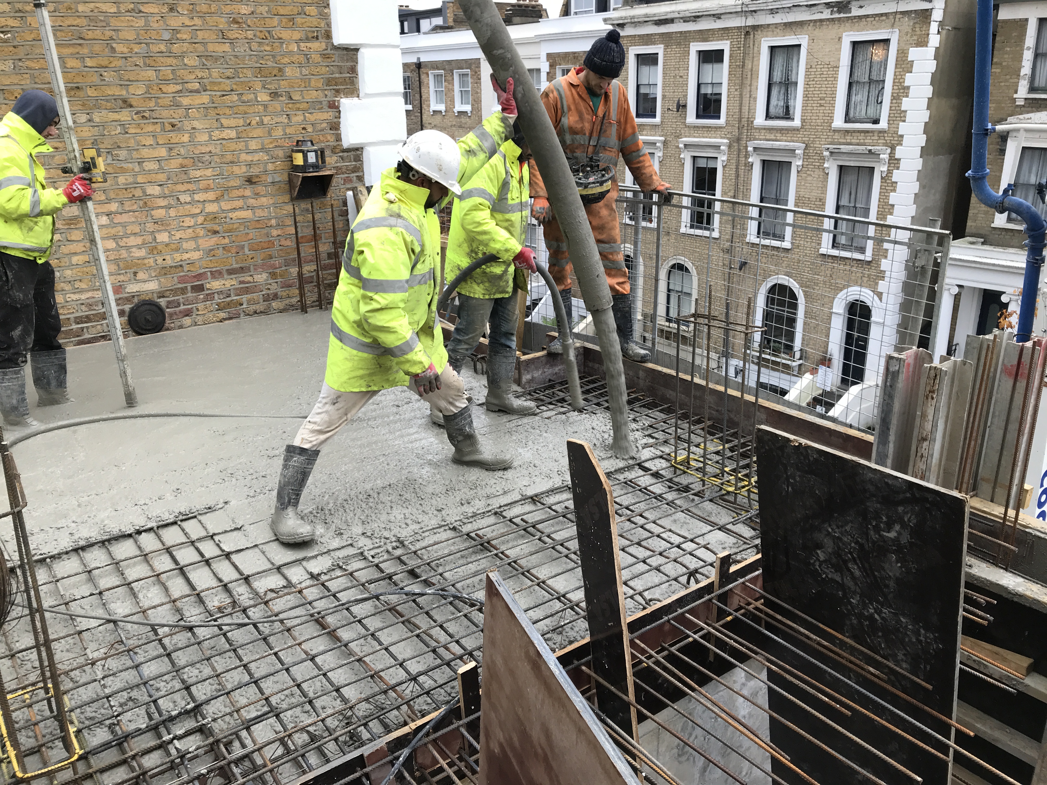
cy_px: 392
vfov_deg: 49.7
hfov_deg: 63.4
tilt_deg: -18.7
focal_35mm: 28
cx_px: 524
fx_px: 847
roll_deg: +0.5
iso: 32
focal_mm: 3.99
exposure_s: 1/100
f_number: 1.8
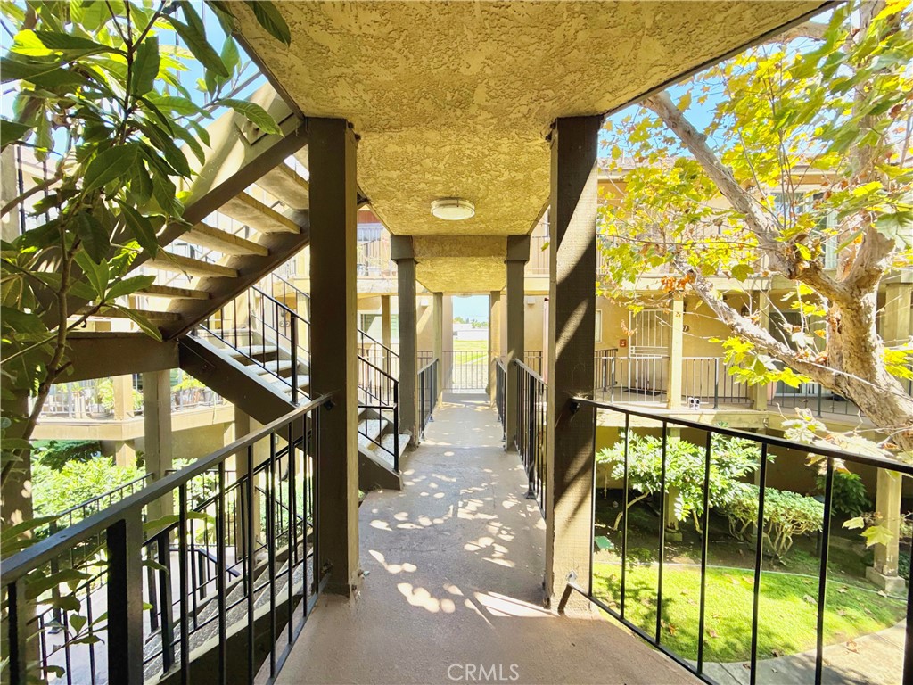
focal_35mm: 14
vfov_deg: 85.7
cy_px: 342
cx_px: 456
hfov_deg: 102.1
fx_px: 369
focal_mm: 2.22
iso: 64
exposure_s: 1/136
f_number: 2.2
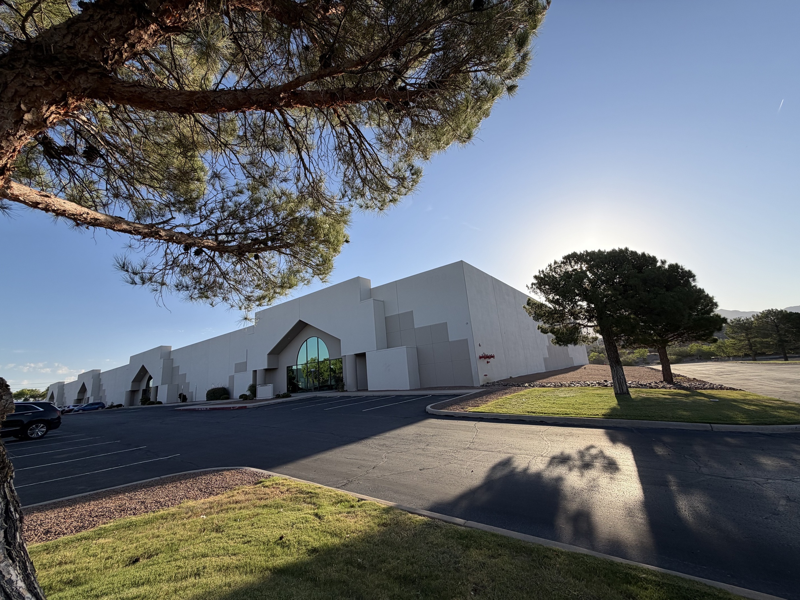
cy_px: 300
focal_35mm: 14
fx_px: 324
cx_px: 400
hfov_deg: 102.1
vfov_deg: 85.7
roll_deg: +5.1
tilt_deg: +13.5
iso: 25
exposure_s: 1/770
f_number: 2.2
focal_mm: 2.22
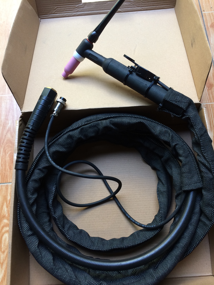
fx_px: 239
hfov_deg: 48.2
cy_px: 142
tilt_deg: -72.6
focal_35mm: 29
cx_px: 107
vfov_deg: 61.7
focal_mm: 4.15
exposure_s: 1/33
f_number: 2.2
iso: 32
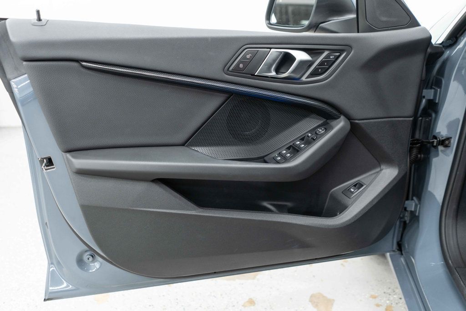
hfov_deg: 65.5
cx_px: 233
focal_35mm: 28
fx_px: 362
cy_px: 156
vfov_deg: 46.4
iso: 1000
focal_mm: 28
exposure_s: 1/50
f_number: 3.2
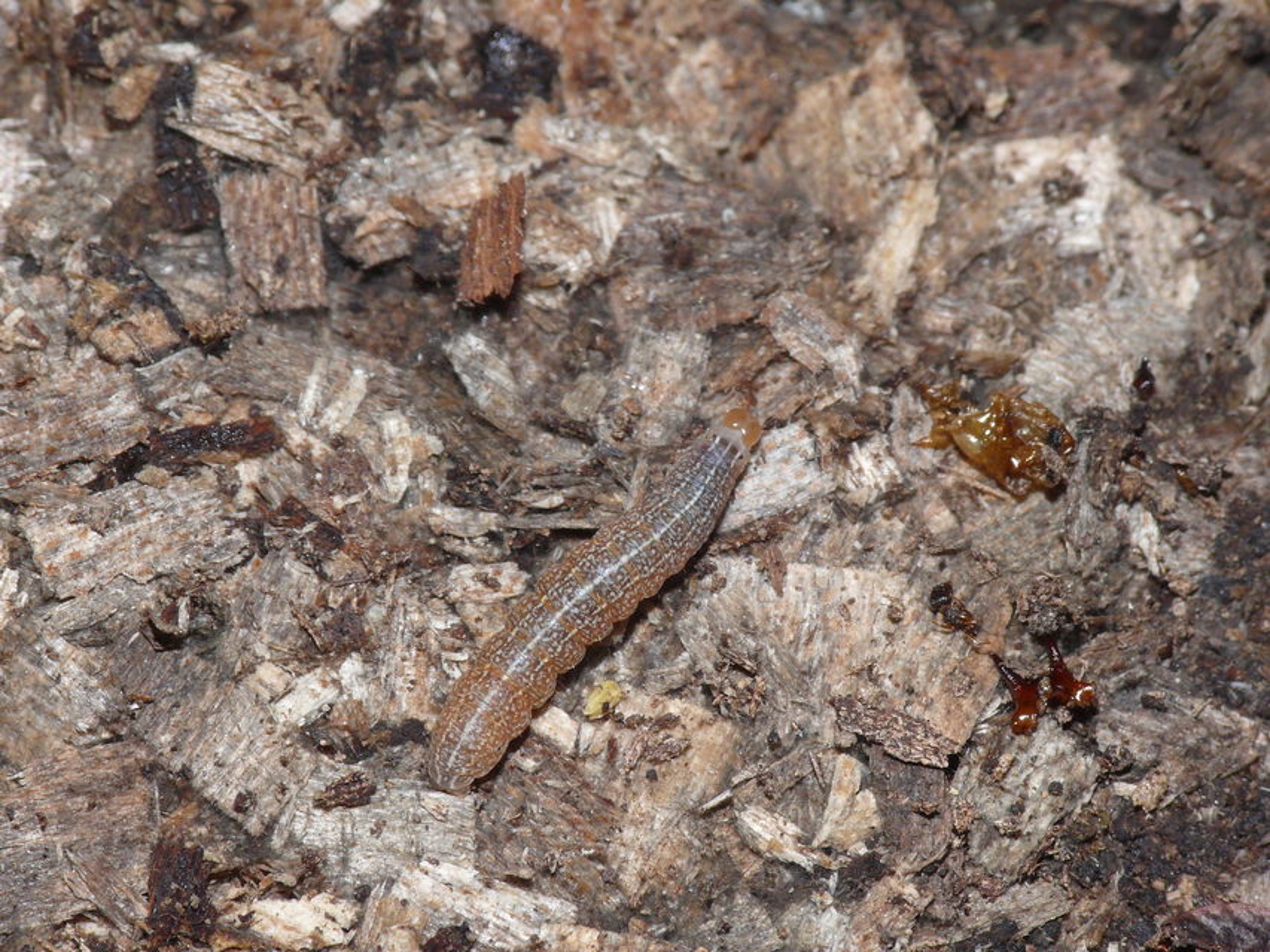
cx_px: 635
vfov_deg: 7.7
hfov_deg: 10.2
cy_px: 476
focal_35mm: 193
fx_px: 7082
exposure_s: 1/200
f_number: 9
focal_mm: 40.8
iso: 200
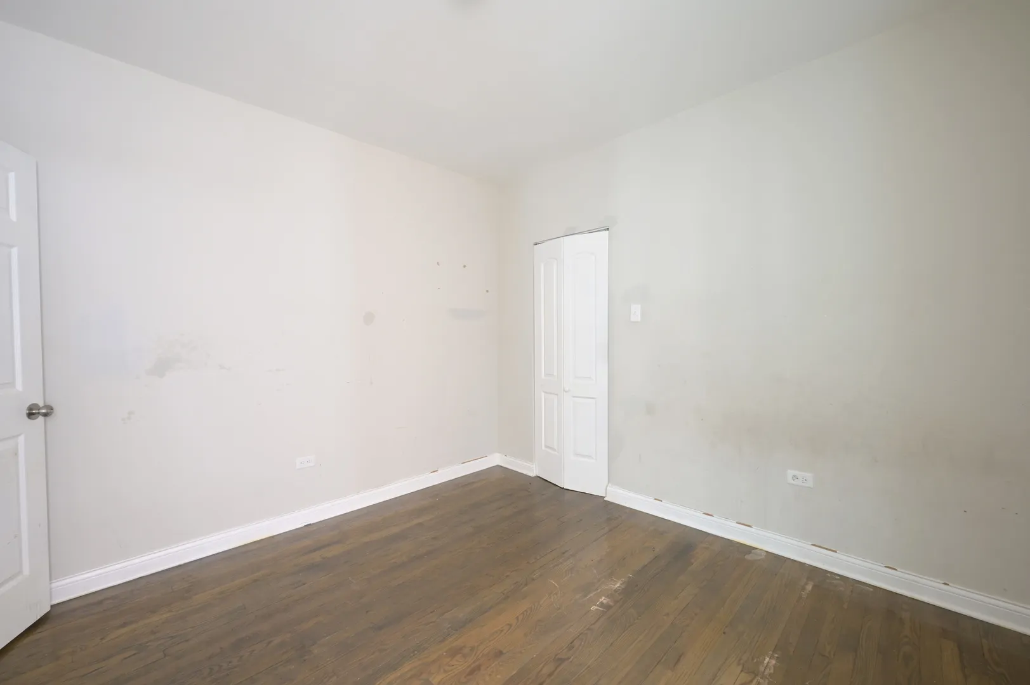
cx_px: 515
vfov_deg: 81.1
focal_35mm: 14
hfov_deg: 104.3
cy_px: 342
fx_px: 400
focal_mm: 14
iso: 400
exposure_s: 30
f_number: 8
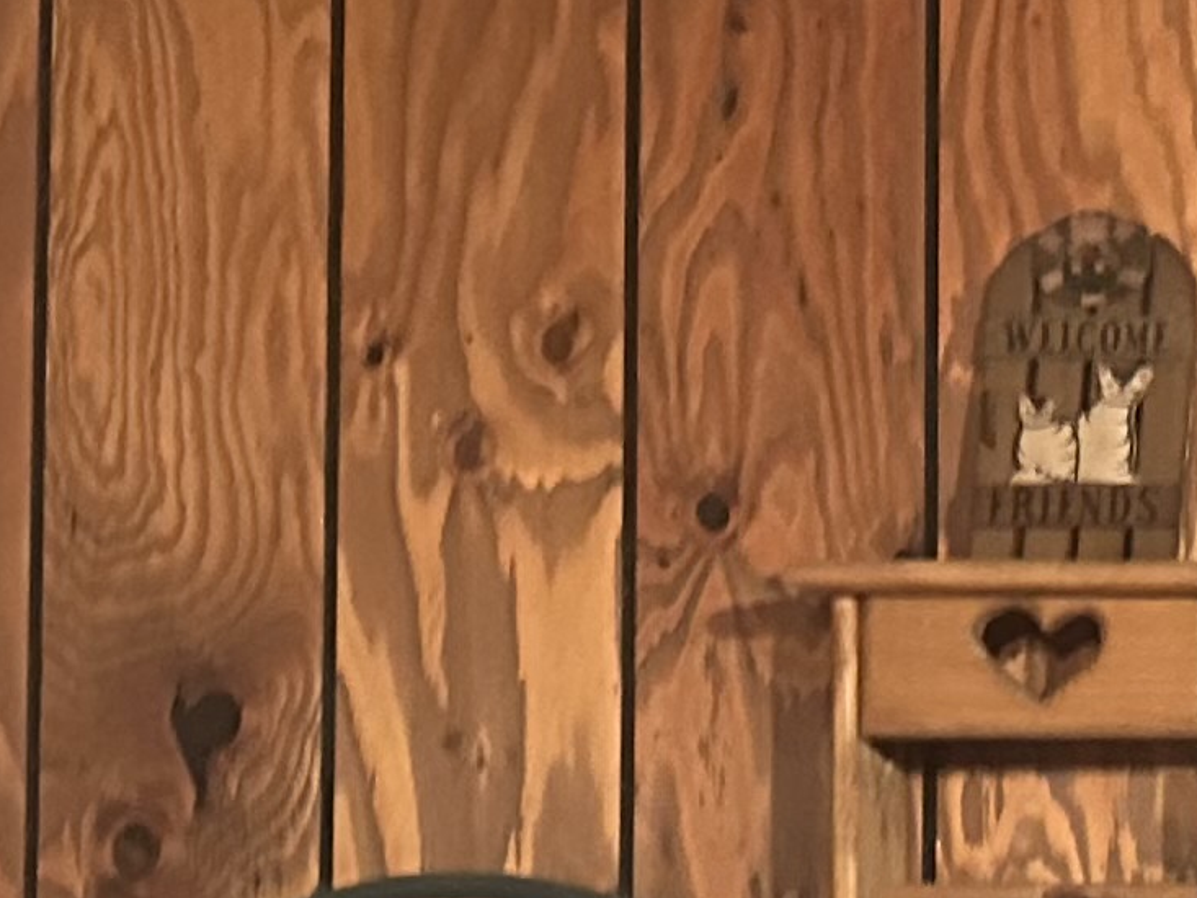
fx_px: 4565
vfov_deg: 11.0
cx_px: 2240
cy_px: 1179
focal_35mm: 132
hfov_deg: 13.3
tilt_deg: +2.1
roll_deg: -0.9
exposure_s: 1/40
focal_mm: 6.86
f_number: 1.78
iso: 800
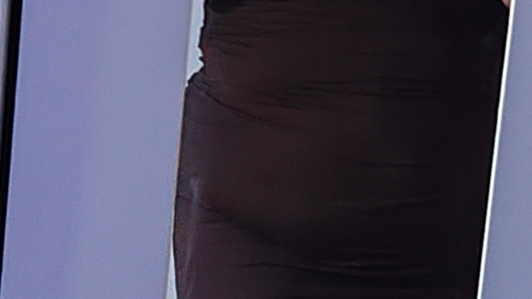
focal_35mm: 169
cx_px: 266
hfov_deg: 12.7
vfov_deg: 7.2
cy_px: 195
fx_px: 2384
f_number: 1.65
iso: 8000
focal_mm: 6.19
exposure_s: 1/10
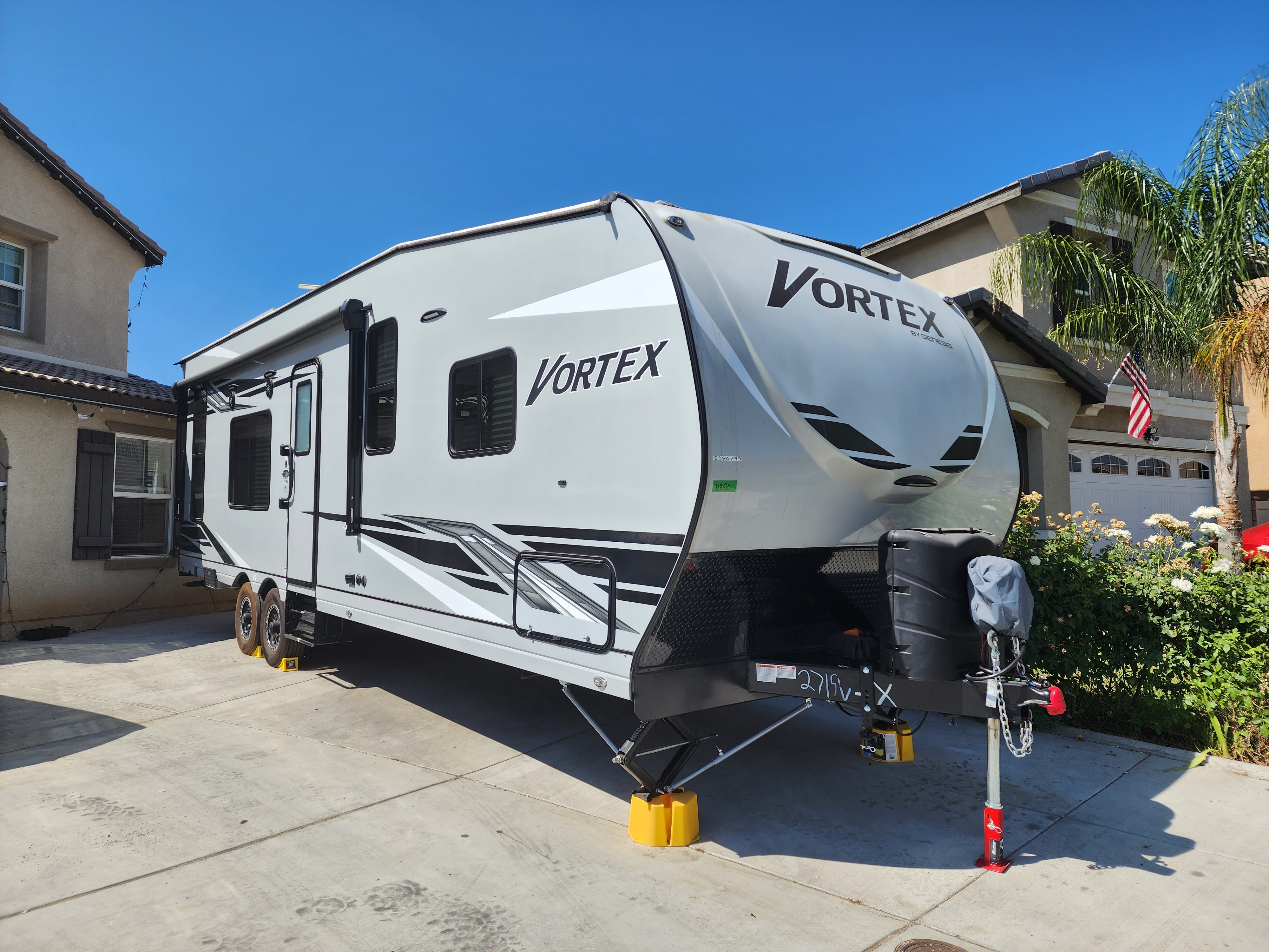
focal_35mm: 23
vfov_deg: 58.9
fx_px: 843
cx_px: 634
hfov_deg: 73.9
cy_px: 476
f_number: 1.8
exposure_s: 1/1011
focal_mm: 6.4
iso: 12
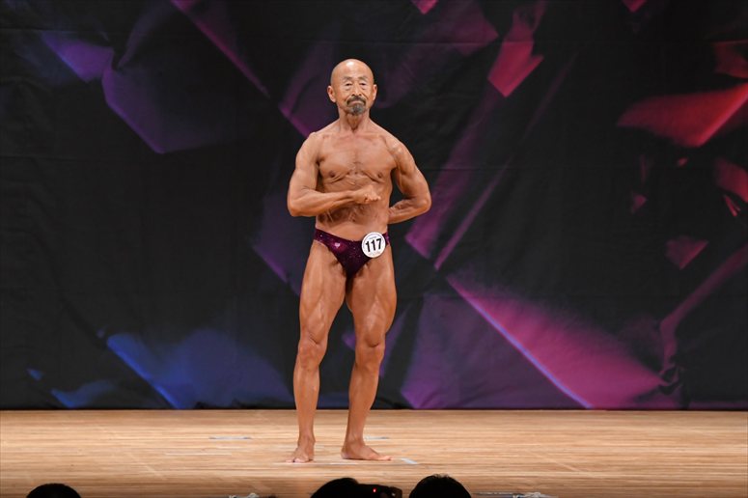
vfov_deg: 5.1
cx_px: 374
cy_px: 249
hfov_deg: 7.6
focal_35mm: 270
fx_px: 5607
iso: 3200
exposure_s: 1/400
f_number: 5.6
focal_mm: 180
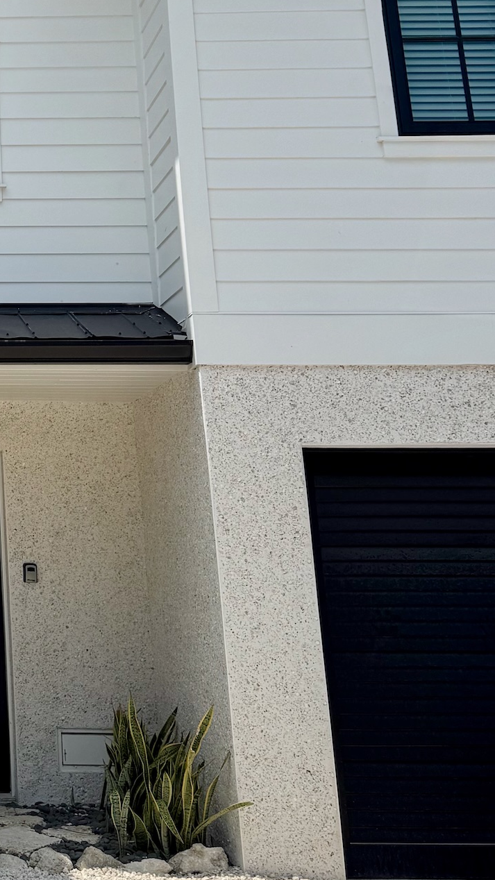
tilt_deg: +16.1
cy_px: 208
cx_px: -185
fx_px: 1284
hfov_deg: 19.7
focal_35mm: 55
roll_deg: -0.6
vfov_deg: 36.8
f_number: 1.78
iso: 80
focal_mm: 6.76
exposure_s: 1/9009
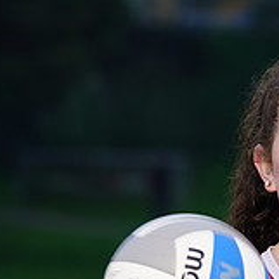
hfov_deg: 3.3
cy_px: 419
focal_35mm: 535
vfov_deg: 3.3
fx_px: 4878
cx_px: 308
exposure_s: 1/25
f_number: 5.6
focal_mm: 175
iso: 320
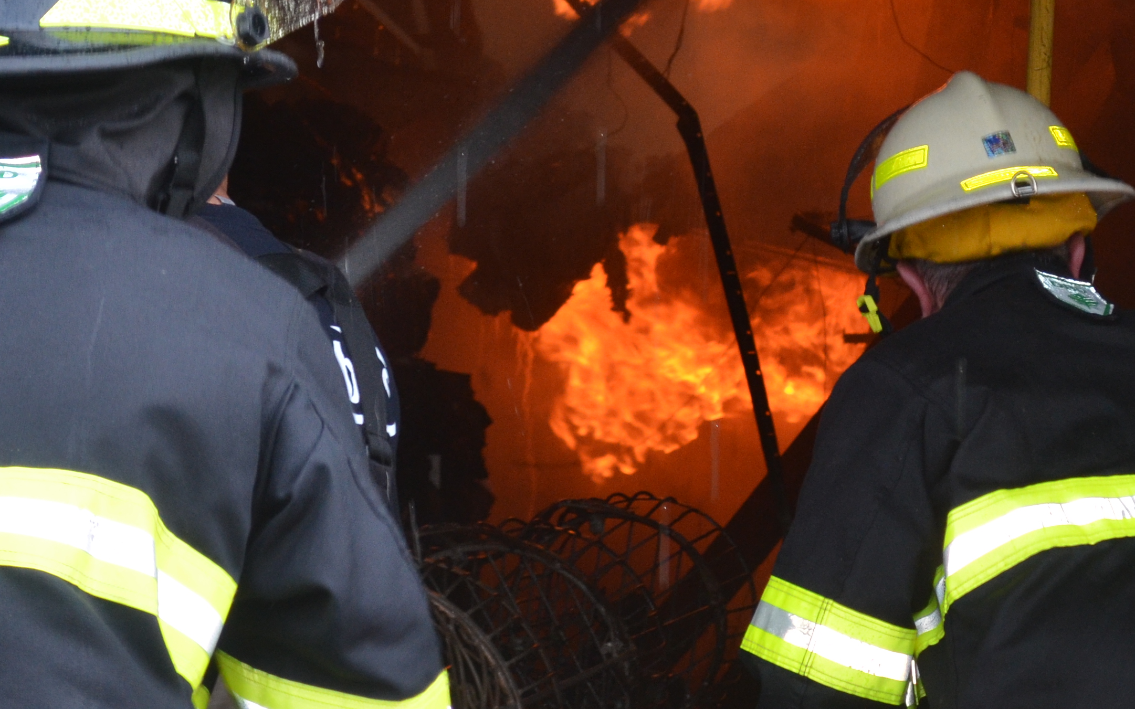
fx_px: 4949
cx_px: 942
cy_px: 37
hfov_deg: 13.0
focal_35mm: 160
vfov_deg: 8.2
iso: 640
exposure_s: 1/60
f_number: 5.3
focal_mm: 46
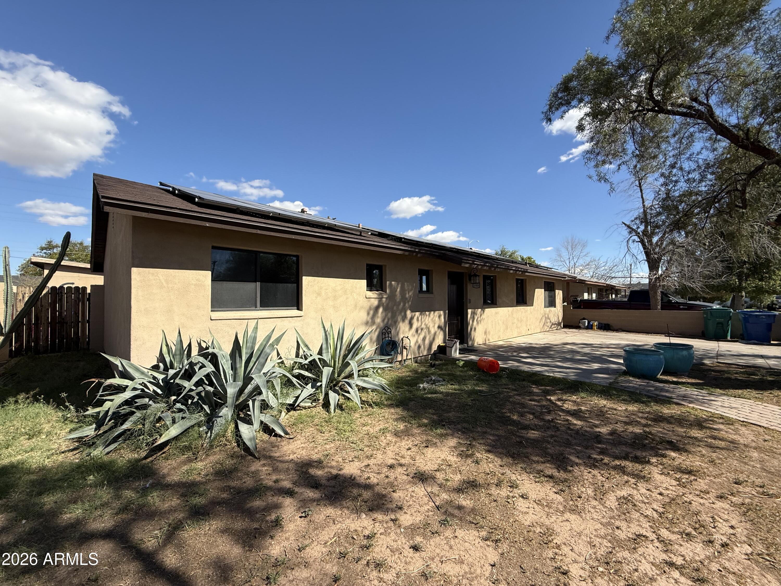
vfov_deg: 85.7
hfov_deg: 102.1
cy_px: 293
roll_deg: +0.4
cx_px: 390
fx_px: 316
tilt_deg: +1.8
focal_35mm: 14
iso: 50
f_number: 2.2
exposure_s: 1/2024
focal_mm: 2.22
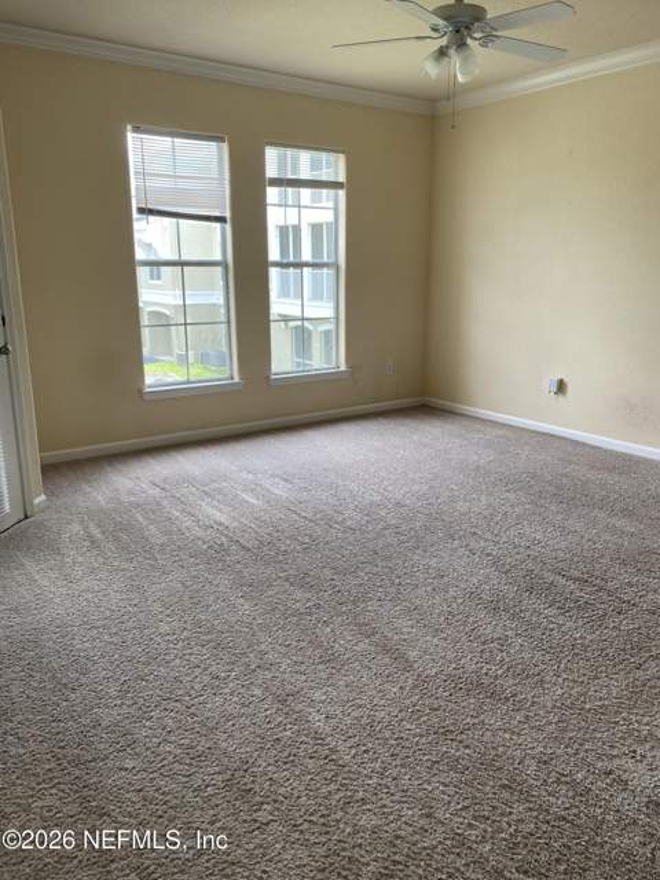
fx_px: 661
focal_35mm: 26
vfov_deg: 67.3
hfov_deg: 53.1
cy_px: 440
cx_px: 330
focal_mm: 4.25
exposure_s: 1/121
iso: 40
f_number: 1.8
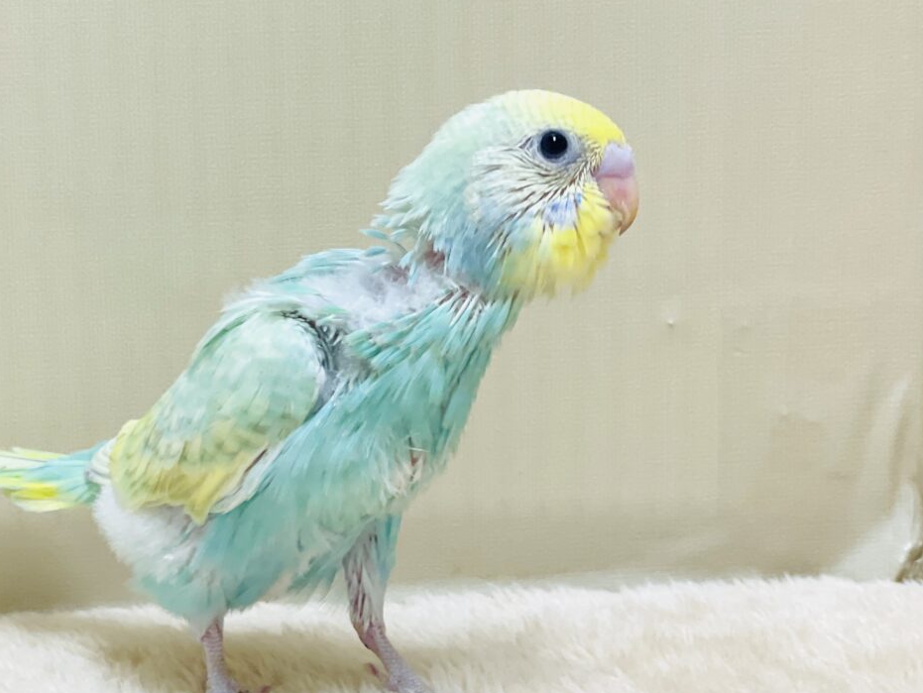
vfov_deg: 21.9
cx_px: 351
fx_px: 1787
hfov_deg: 28.9
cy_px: 375
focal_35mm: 67
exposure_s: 1/99
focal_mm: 6
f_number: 2
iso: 100
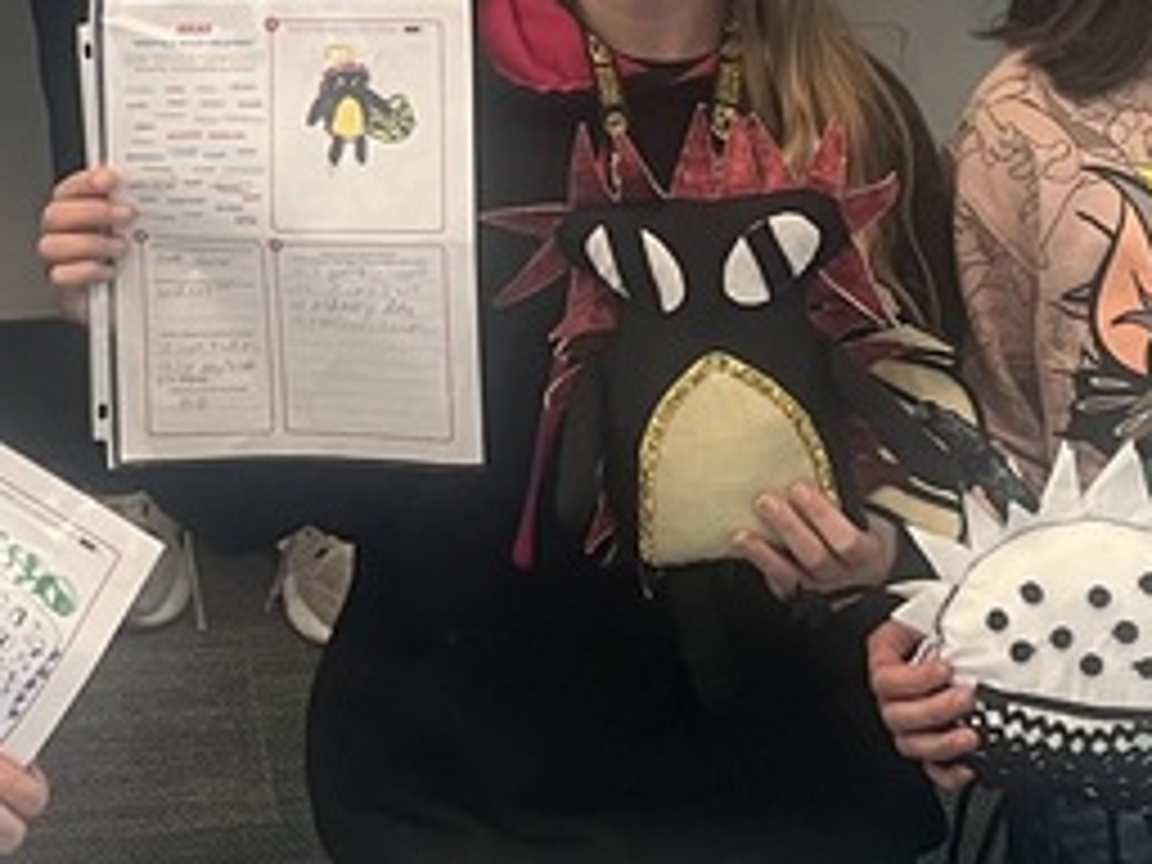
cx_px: 382
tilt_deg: -12.9
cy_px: -288
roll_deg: +1.6
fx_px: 3461
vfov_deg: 13.7
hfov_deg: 18.8
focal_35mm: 104
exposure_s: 1/75
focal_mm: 5.1
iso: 125
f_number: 1.6
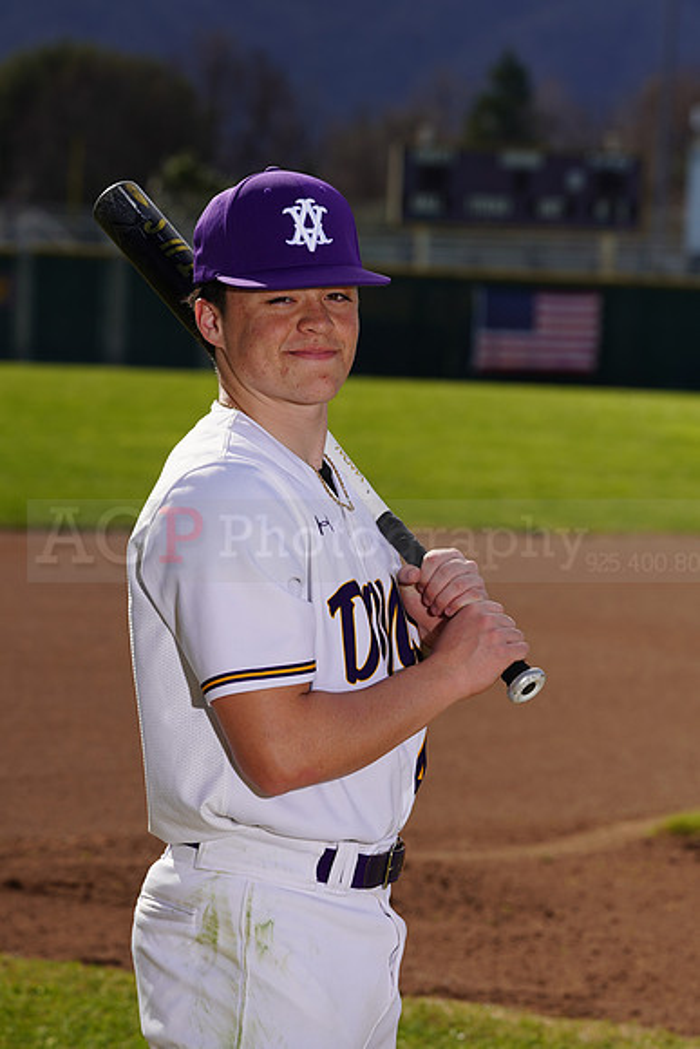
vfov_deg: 10.3
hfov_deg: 6.9
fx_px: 5829
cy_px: 524
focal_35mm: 200
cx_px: 350
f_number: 10
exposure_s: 1/250
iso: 100
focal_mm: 200
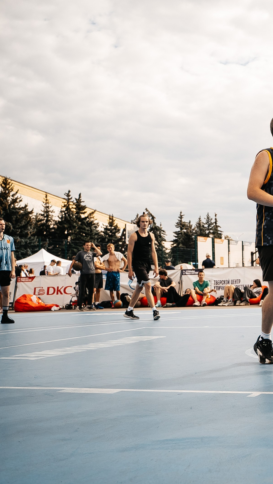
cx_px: 373
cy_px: 230
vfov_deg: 42.9
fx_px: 618
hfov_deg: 21.9
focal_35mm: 48
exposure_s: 1/4000
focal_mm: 28
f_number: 3.5
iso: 320
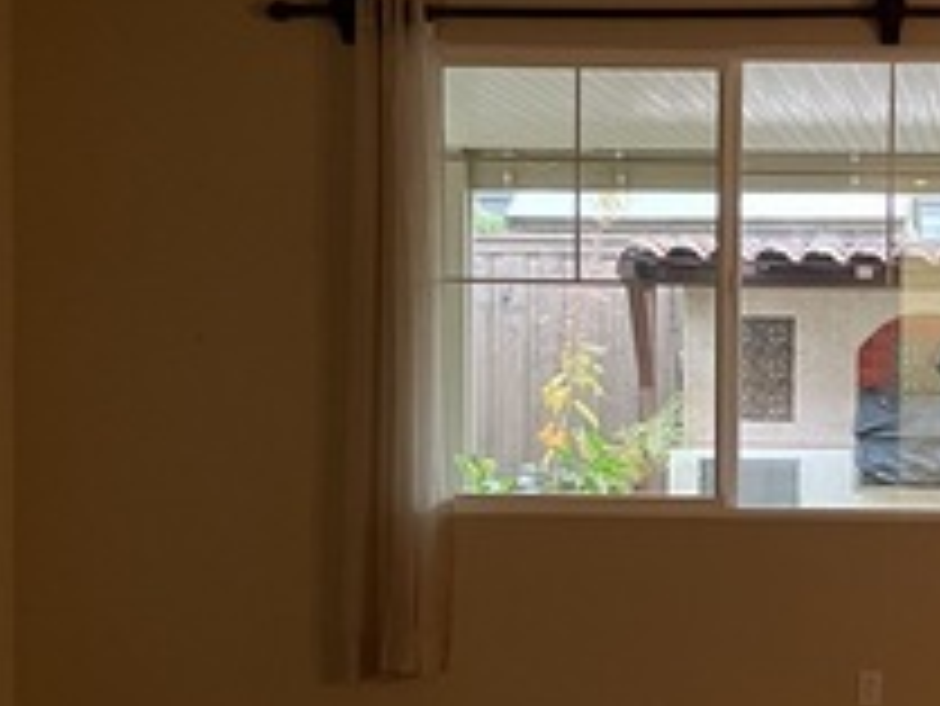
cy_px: 414
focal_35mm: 83
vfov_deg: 17.8
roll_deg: -0.2
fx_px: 2255
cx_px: 875
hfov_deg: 22.9
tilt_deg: -1.7
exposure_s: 1/30
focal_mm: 4.2
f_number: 1.6
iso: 500
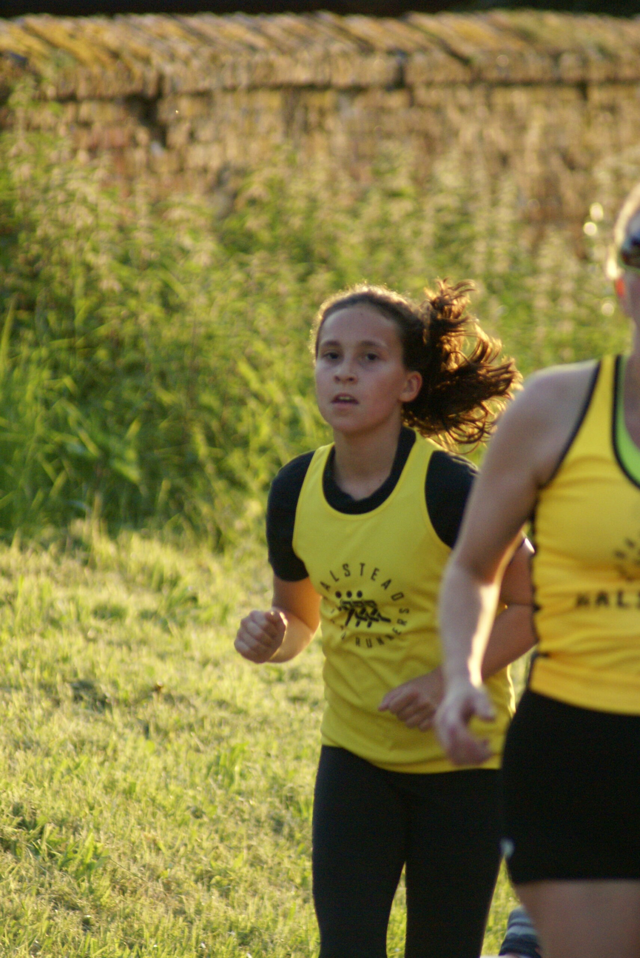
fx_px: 11978
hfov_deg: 3.1
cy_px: 479
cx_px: 320
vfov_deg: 4.6
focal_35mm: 450
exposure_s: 1/500
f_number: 5.6
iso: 800
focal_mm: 300
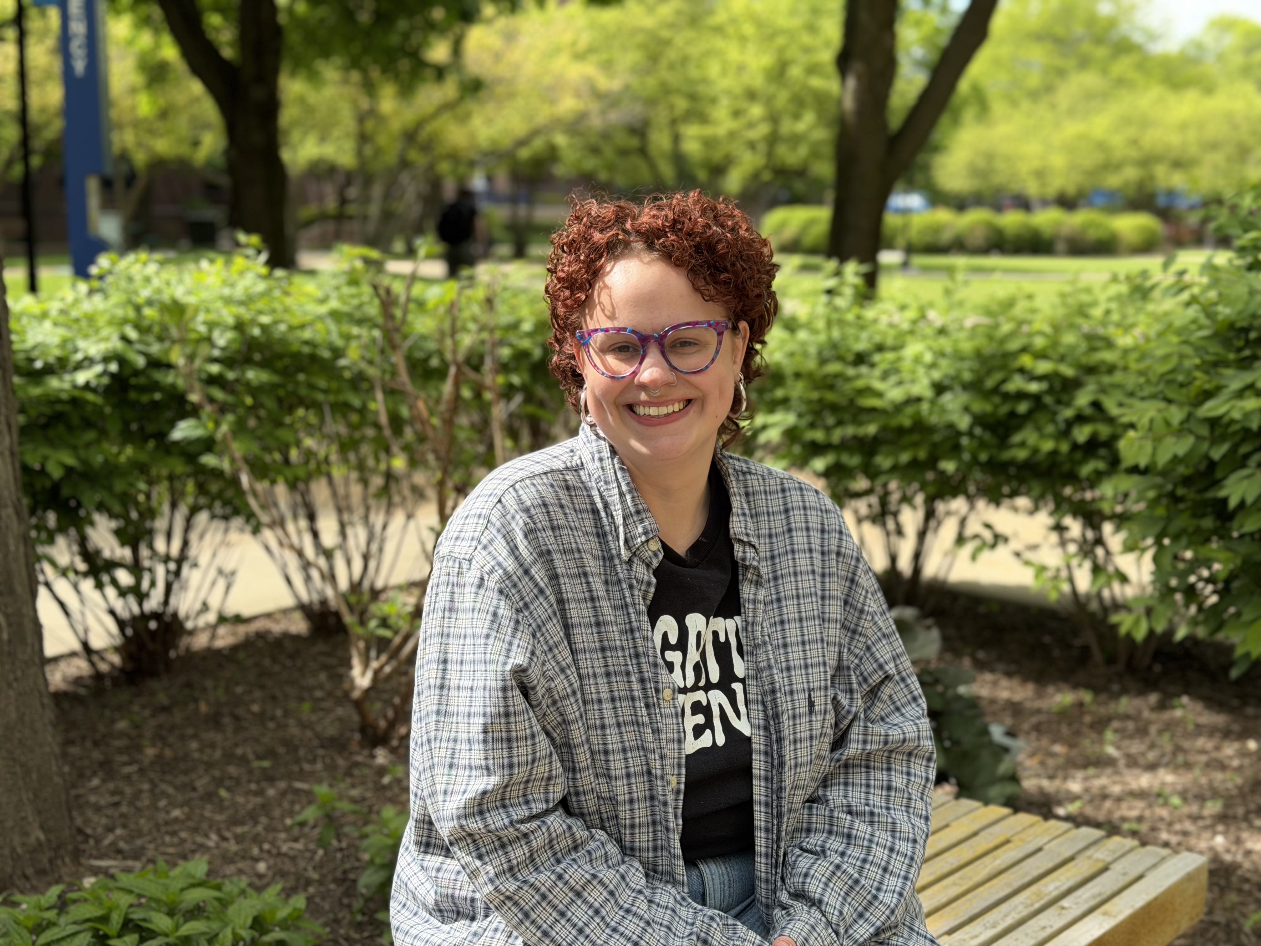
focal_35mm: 48
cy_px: 473
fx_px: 1749
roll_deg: -0.5
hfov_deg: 39.7
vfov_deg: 30.3
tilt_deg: -7.3
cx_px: 630
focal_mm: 6.76
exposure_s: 1/1027
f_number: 1.78
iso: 64
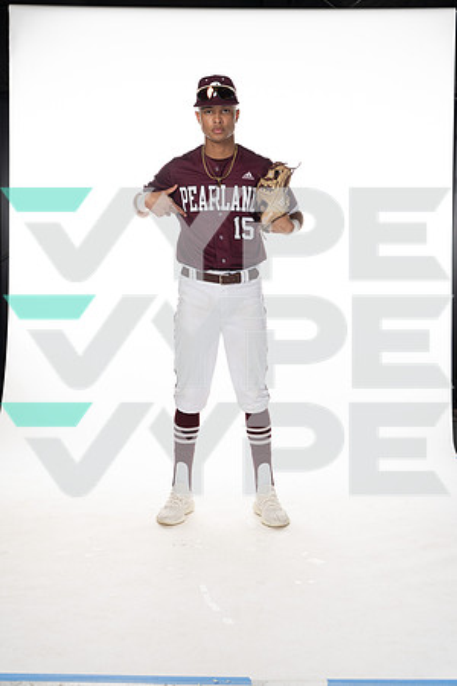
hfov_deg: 27.5
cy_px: 343
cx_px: 228
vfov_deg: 40.3
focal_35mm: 49
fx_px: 933
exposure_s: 1/250
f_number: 6.3
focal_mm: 49
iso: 400
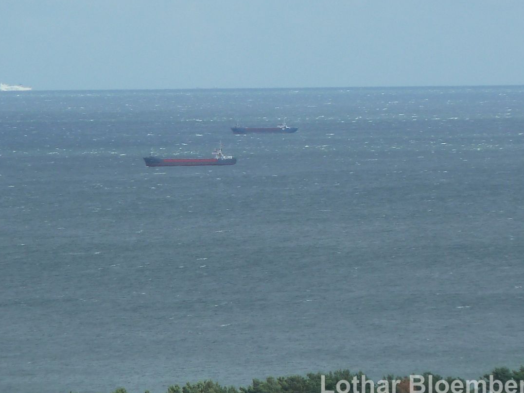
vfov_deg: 2.4
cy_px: 151
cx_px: 247
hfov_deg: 3.1
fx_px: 9584
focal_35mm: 633
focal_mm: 49.2
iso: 80
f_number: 4.9
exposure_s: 1/400
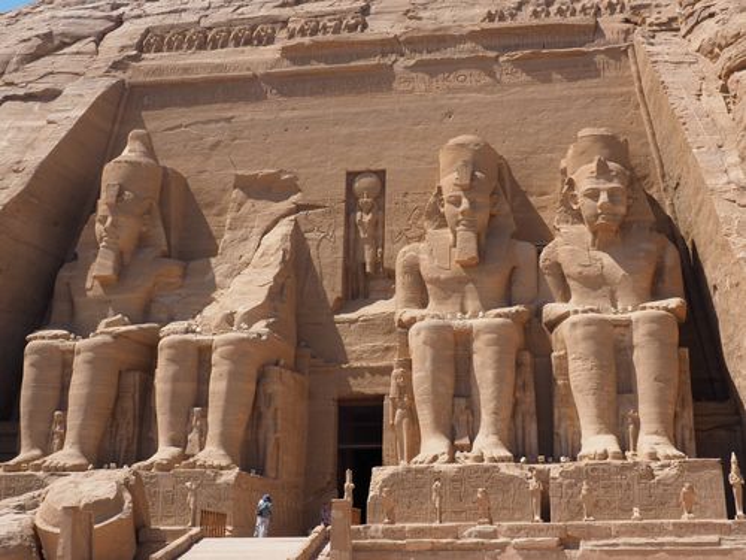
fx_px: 1121
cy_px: 280
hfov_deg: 36.8
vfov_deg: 28.0
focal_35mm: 52
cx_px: 373
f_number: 10
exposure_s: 1/250
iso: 200
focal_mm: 26
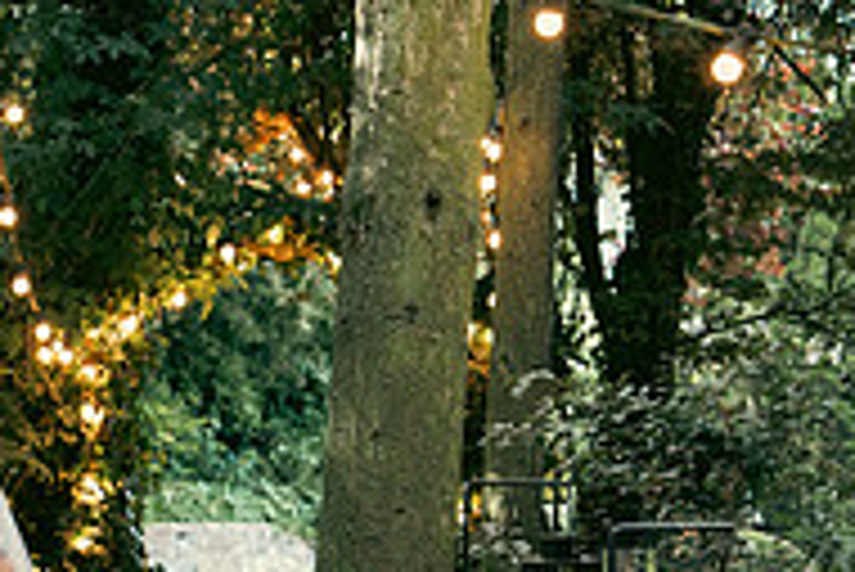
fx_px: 3850
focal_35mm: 162
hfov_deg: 12.5
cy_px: 651
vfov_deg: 8.4
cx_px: -9
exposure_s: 1/160
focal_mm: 53
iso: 640
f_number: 3.5
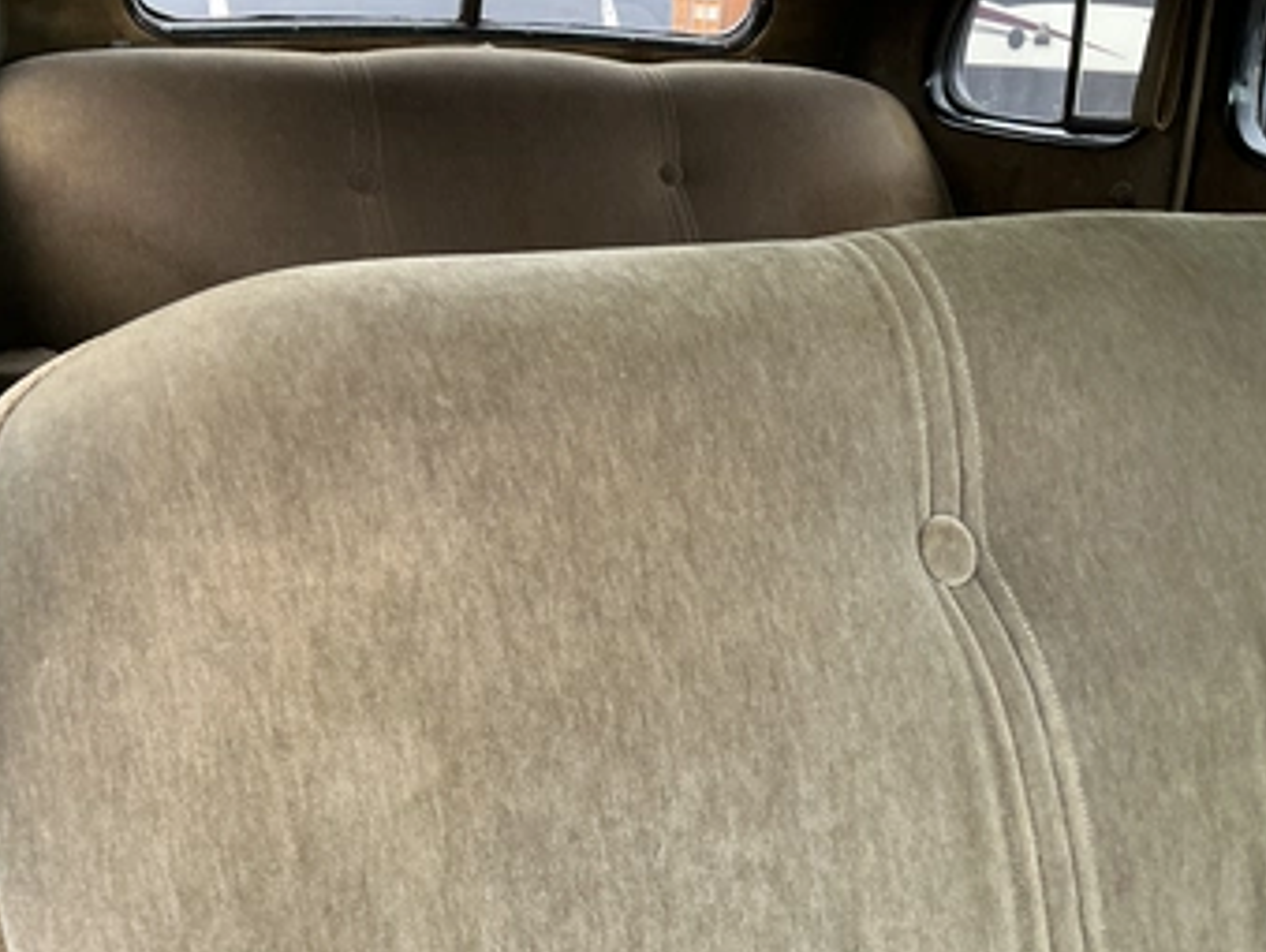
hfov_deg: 55.2
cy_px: 448
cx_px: 575
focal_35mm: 33
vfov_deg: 43.0
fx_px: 1208
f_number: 1.8
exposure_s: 1/77
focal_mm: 3
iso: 64
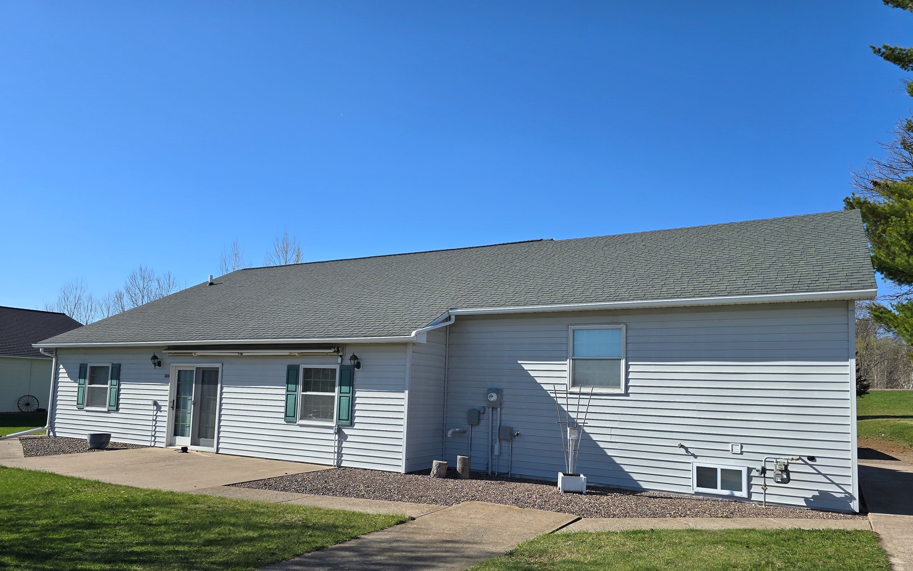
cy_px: 349
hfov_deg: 72.5
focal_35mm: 25
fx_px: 622
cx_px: 466
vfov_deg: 48.9
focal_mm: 6.3
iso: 12
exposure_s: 1/758
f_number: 1.7
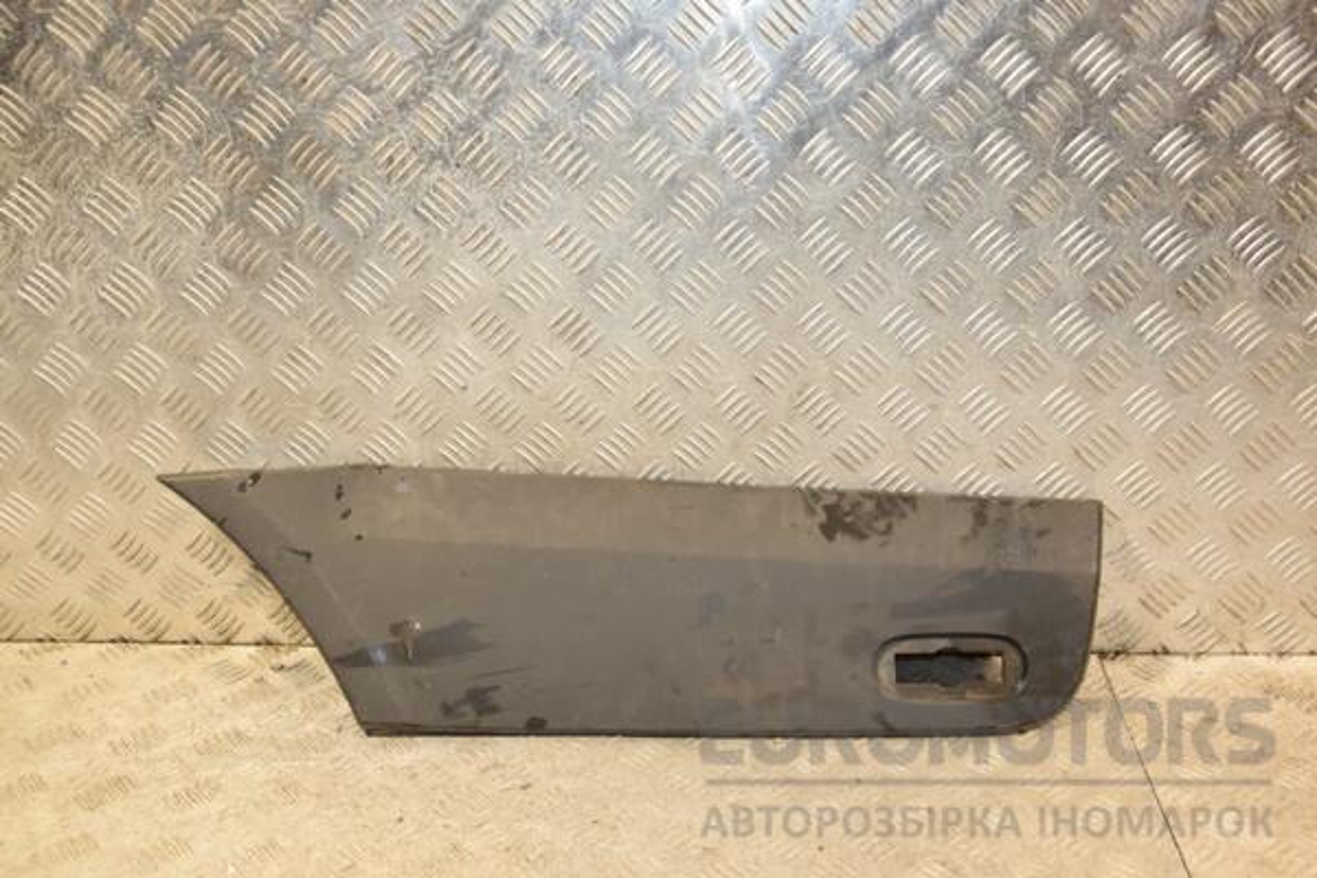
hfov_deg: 49.6
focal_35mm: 39
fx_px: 1427
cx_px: 658
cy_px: 439
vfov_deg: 34.2
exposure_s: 1/200
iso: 800
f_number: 5
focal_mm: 26
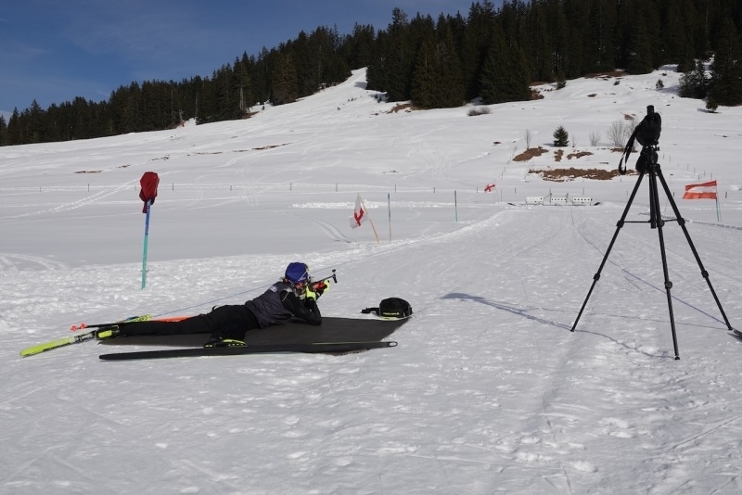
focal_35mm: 32
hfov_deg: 58.7
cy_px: 248
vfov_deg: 41.1
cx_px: 371
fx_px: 660
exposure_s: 1/1000
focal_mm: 11.77
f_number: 7.1
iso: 100
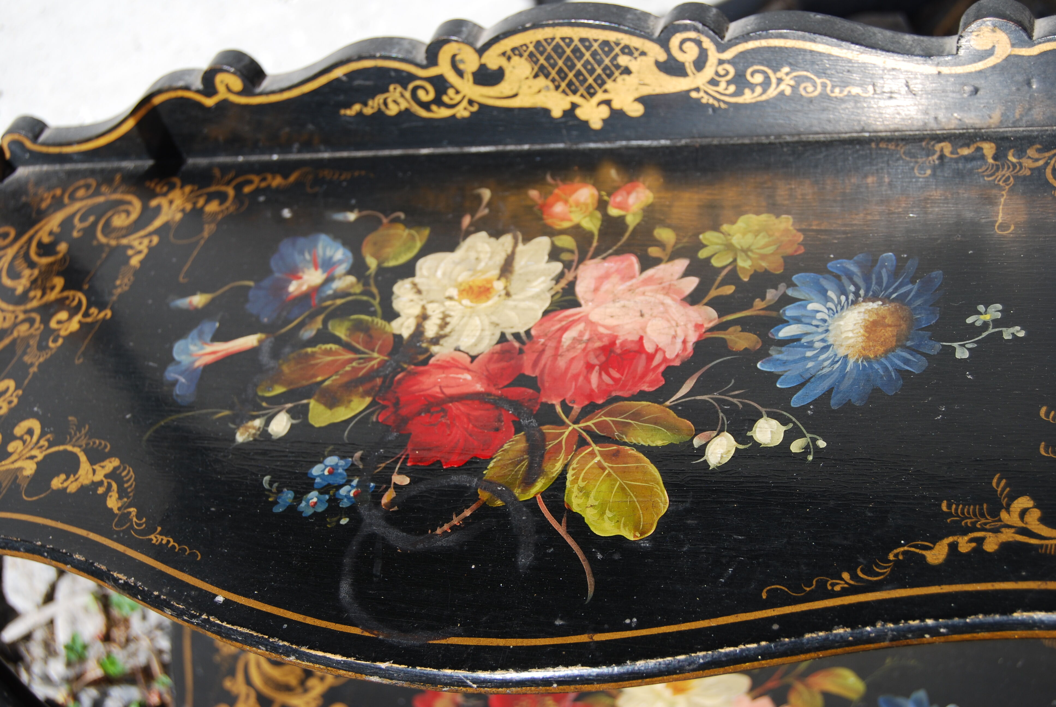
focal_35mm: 57
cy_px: 354
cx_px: 528
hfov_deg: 35.0
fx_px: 1674
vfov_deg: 23.8
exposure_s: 1/200
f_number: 7.1
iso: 100
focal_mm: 38
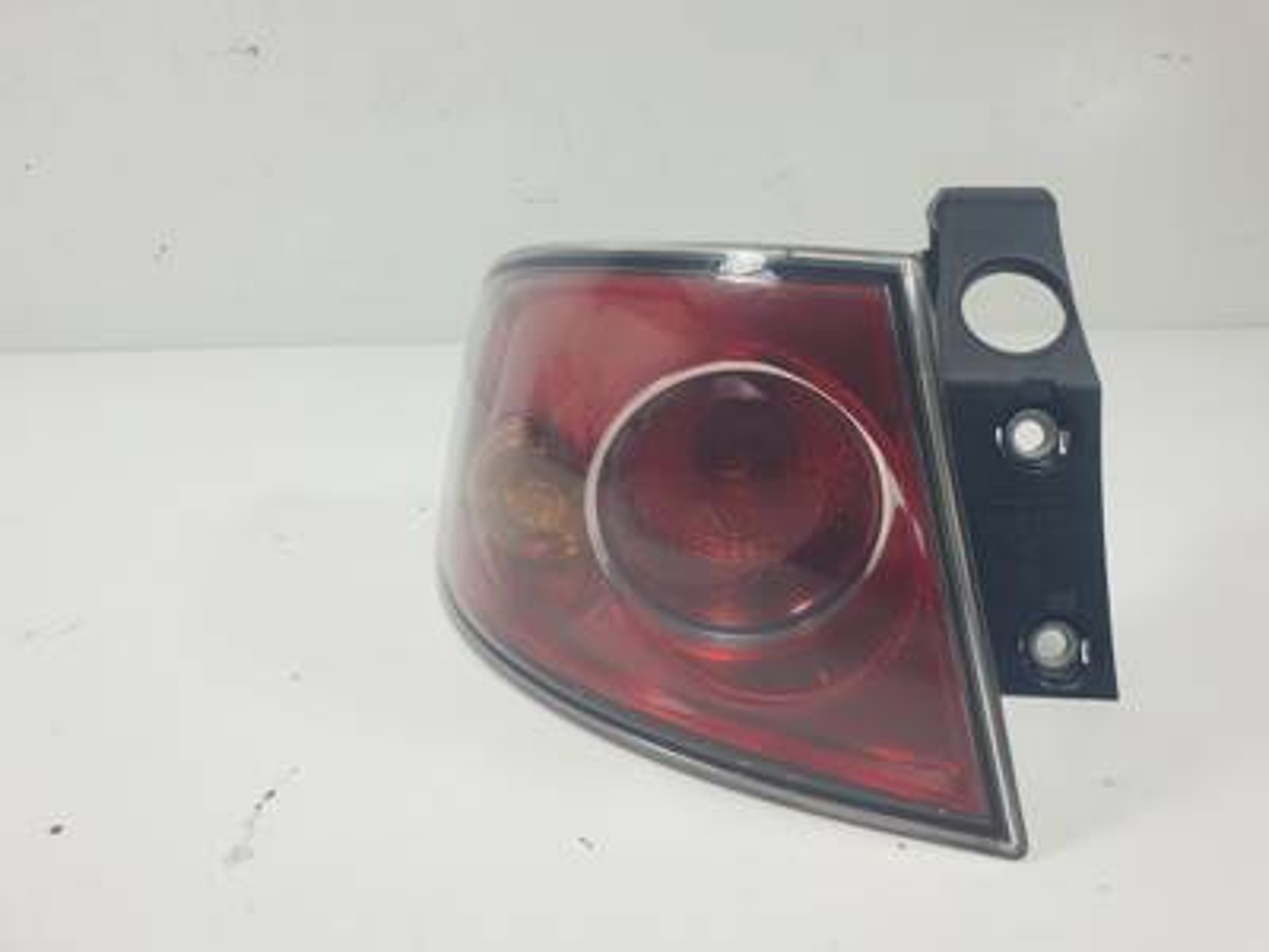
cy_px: 476
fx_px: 953
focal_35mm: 26
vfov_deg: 53.1
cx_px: 634
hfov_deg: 67.3
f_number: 2.4
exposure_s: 1/210
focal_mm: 4.3
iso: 50
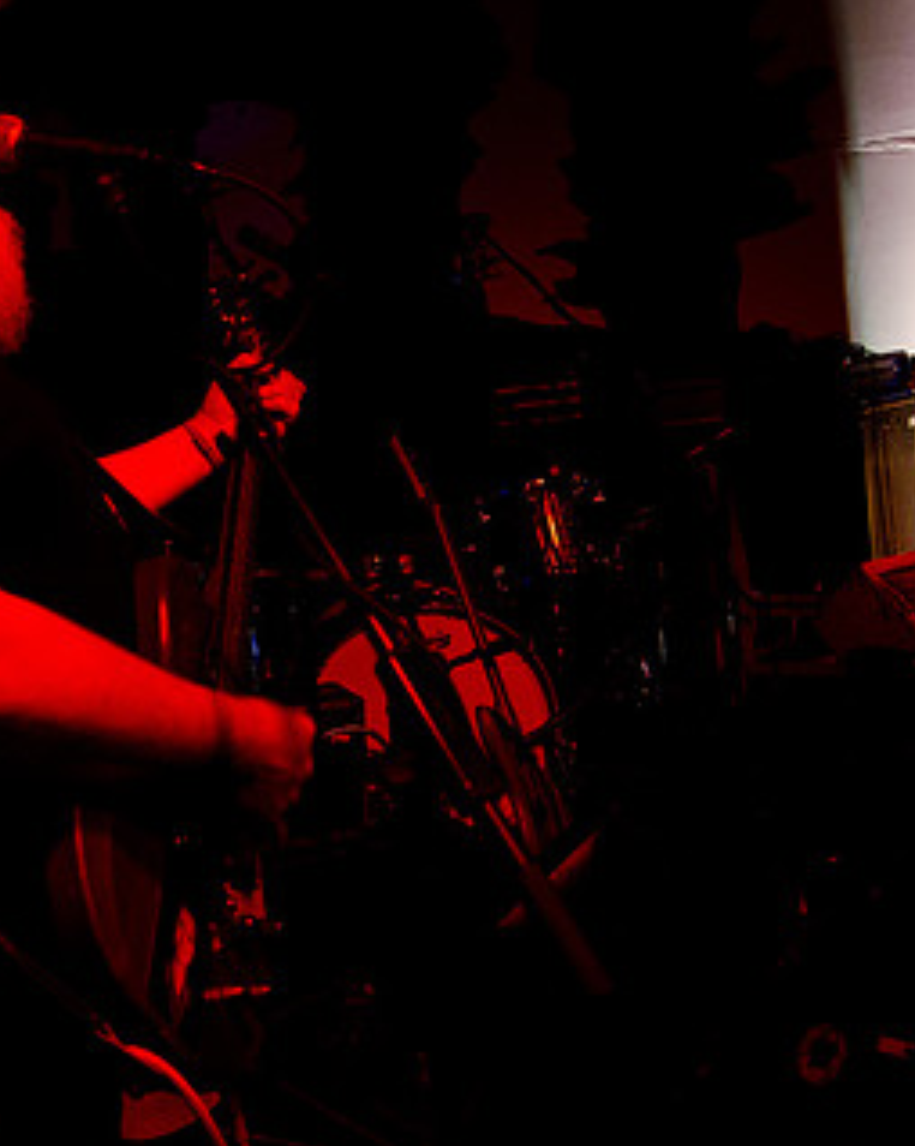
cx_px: 180
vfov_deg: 44.8
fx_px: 1389
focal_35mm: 41
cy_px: 533
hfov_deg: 35.3
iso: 1600
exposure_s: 1/50
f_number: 2.8
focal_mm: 16
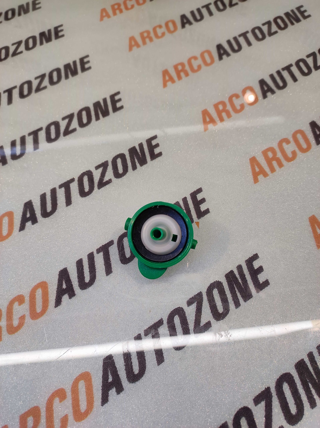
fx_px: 210
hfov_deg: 74.7
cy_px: 214
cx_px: 160
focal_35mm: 17
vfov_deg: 91.1
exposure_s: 1/50
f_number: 1.79
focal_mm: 4.74
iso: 135
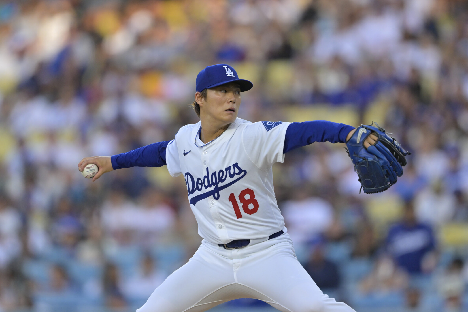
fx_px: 7797
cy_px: 156
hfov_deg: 3.4
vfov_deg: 2.3
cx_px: 234
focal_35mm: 600
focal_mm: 400
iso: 800
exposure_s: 1/4000
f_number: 2.8
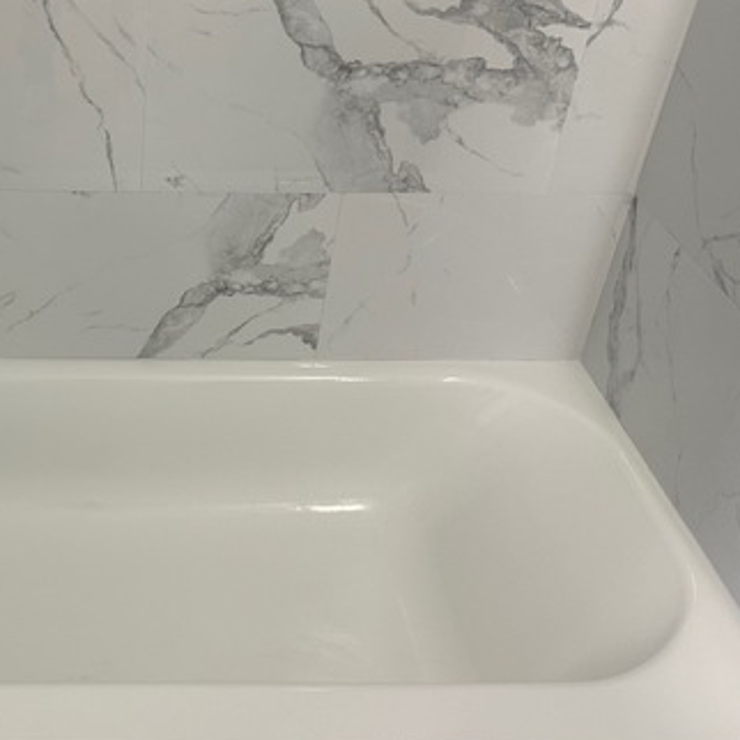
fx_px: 1064
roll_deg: -1.4
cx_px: 107
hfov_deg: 36.5
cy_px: 386
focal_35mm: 44
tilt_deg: -34.9
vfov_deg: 38.3
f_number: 1.78
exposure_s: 1/60
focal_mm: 6.86
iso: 200
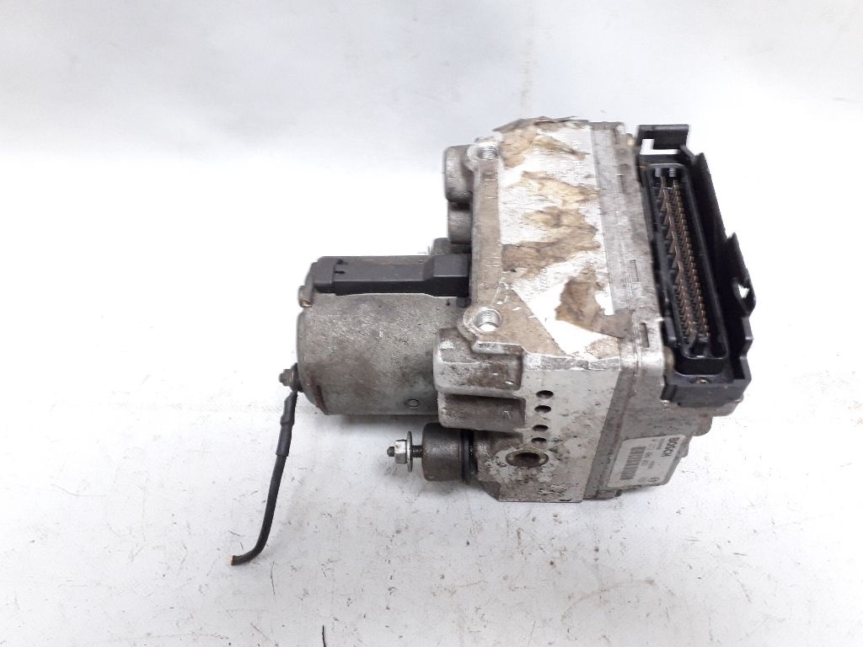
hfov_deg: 65.3
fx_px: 673
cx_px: 432
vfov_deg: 51.4
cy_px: 324
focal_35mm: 27
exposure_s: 1/24
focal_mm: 3.6
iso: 200
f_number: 1.9
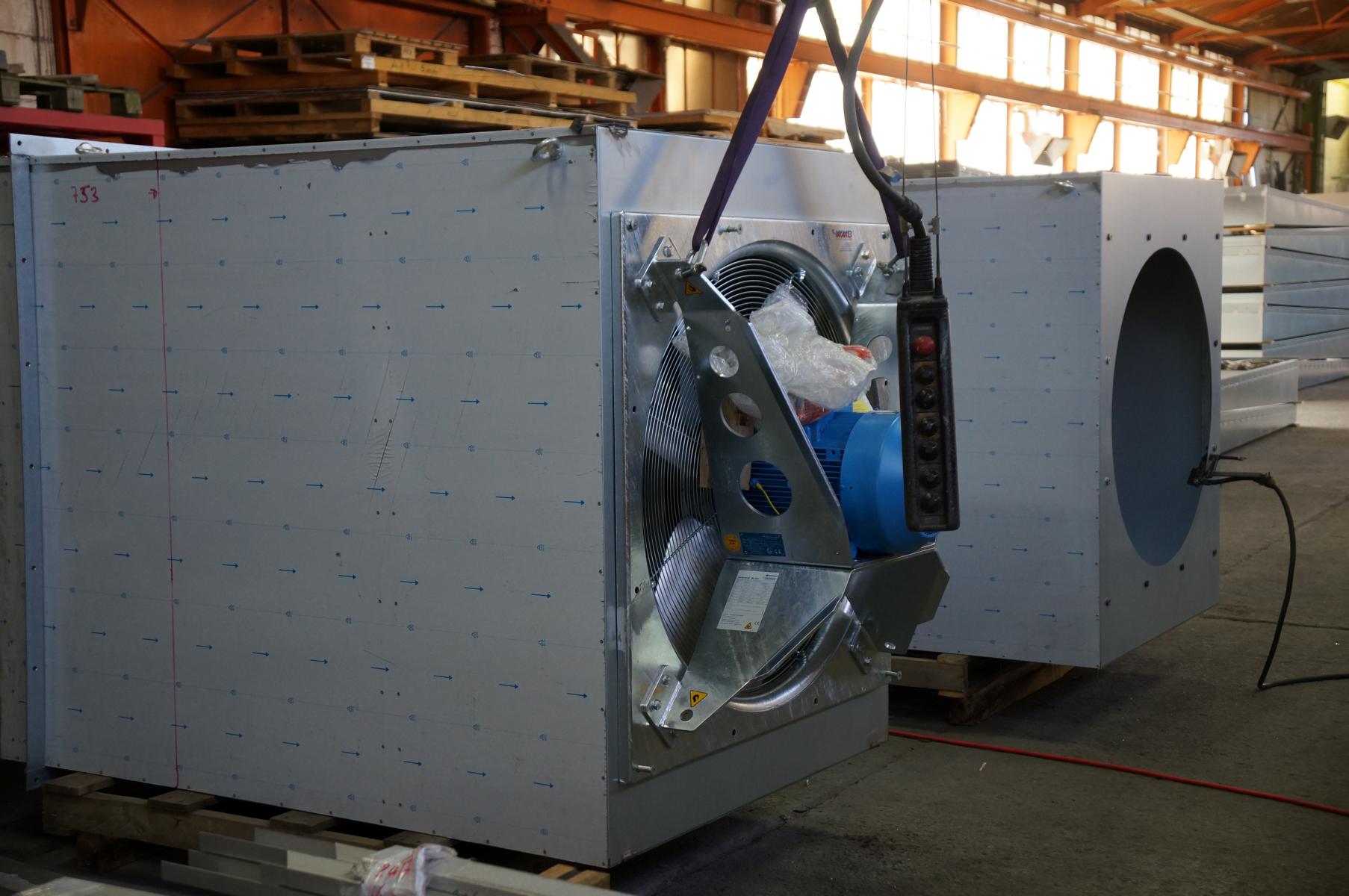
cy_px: 448
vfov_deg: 27.2
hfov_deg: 40.0
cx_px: 674
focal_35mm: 50
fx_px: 1853
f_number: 4.5
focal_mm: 33
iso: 500
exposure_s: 1/60
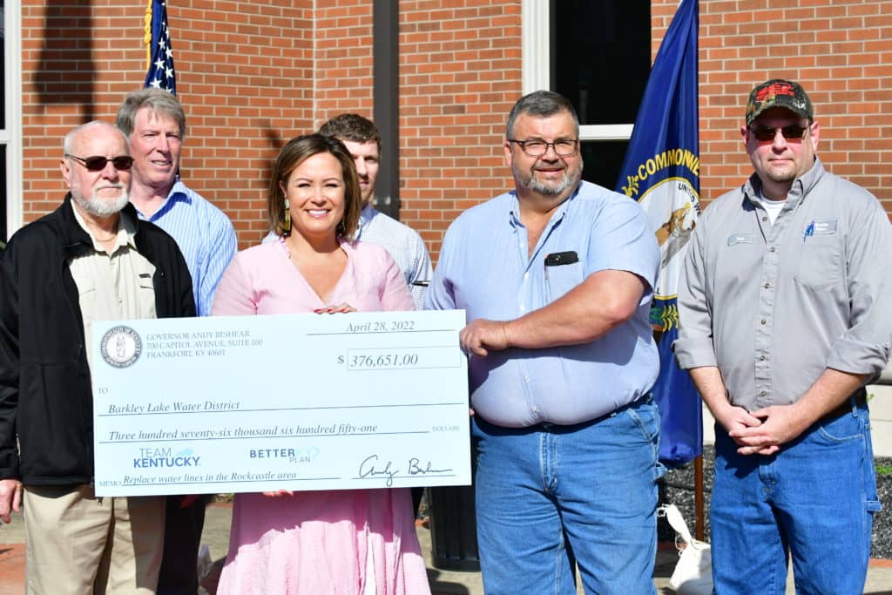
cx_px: 446
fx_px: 1858
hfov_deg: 27.0
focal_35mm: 75
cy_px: 298
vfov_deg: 18.2
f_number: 9
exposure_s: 1/5000
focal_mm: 50
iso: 1600
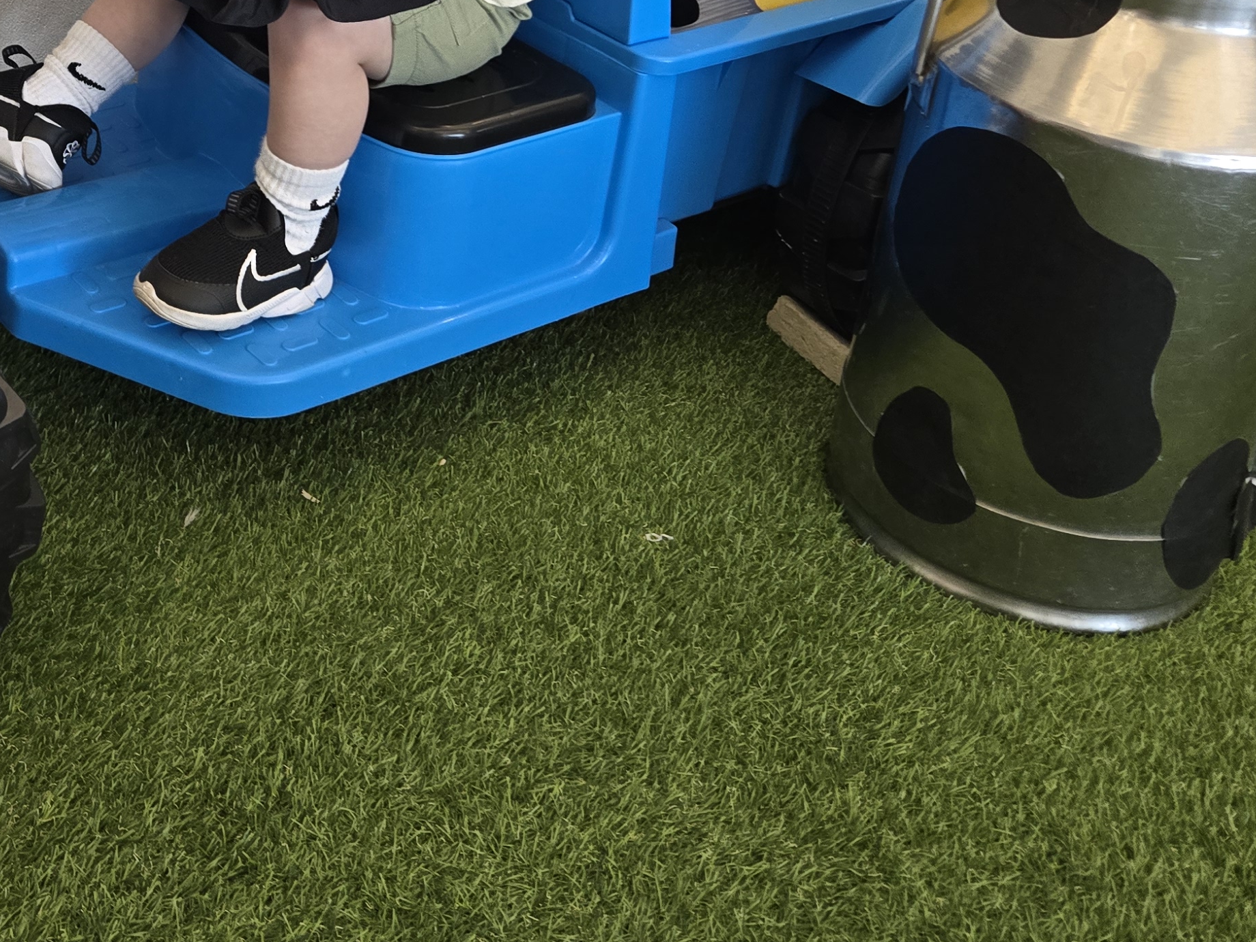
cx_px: 182
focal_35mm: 50
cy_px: 54
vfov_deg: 27.8
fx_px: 1814
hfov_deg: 36.4
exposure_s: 1/120
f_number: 1.8
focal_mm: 5.4
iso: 160
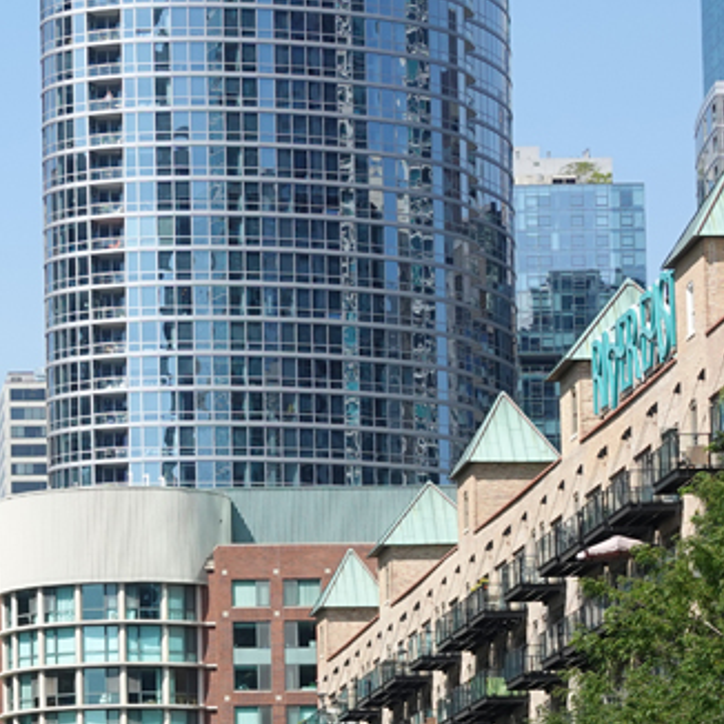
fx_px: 4449
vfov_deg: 9.3
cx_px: -240
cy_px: 676
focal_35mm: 188
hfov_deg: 9.1
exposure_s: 1/640
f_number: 4
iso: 100
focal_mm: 26.42
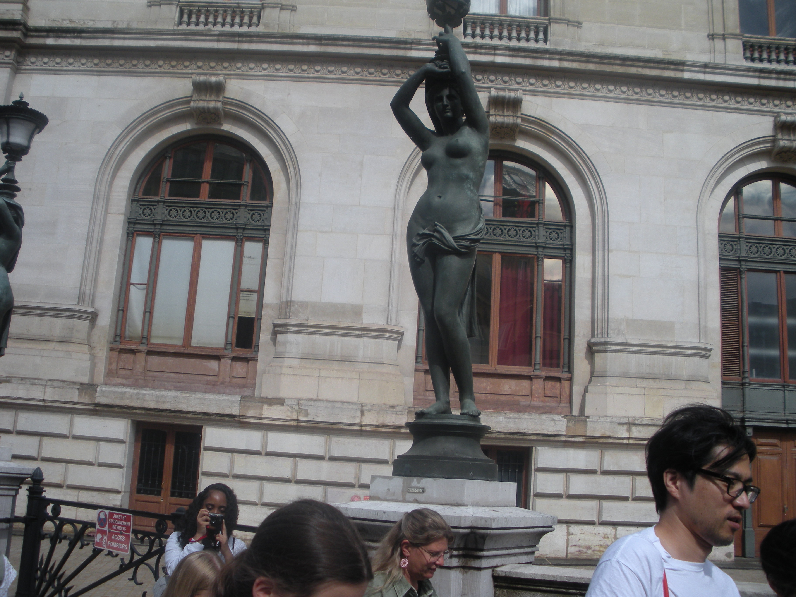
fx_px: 828
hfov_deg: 51.4
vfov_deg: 39.7
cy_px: 298
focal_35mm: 36
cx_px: 398
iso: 64
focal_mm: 6.3
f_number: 3.5
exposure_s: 1/758
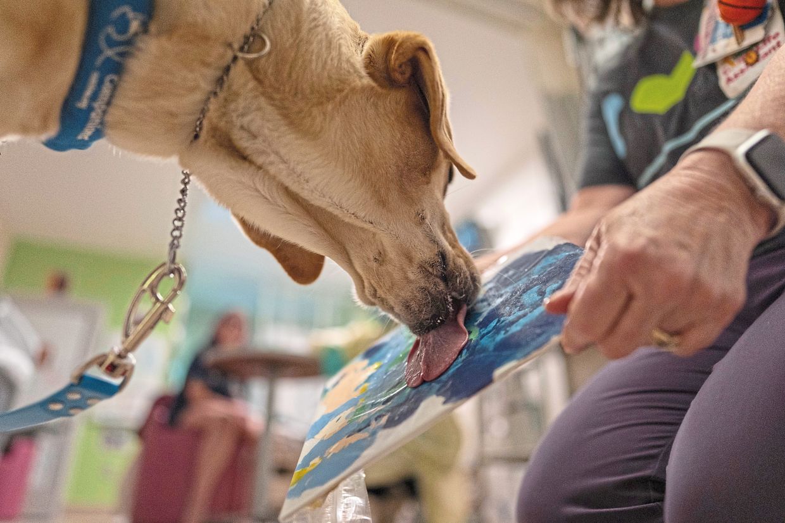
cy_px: 262
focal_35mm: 24
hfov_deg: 73.8
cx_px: 392
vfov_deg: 53.1
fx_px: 523
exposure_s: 1/640
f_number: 1.4
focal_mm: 24
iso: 2000
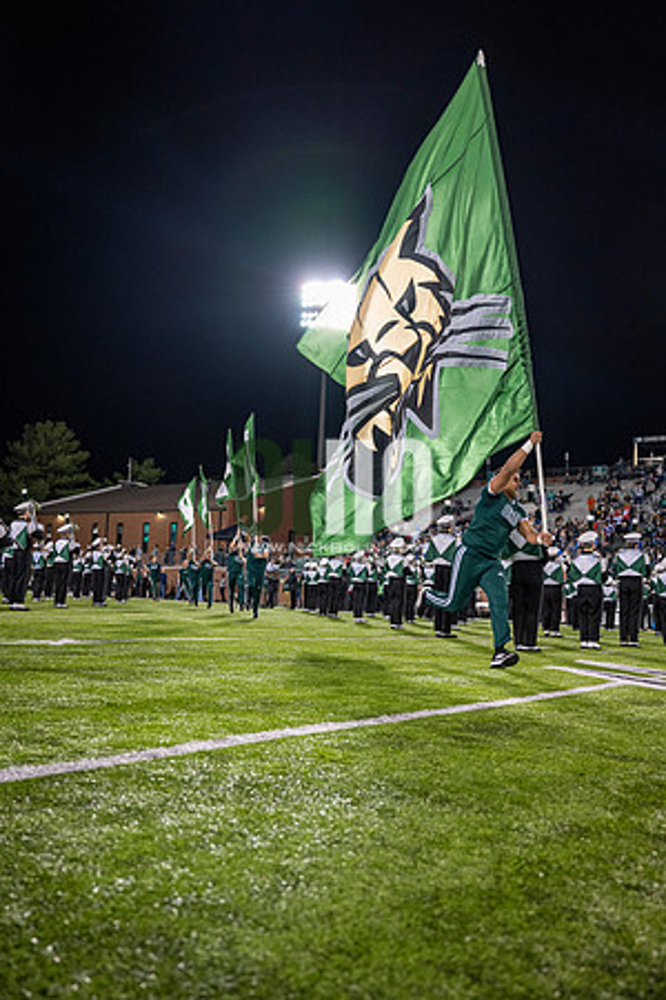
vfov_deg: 58.7
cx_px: 333
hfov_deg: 41.1
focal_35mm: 32
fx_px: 888
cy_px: 500
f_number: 3.2
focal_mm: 32
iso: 1250
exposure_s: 1/500
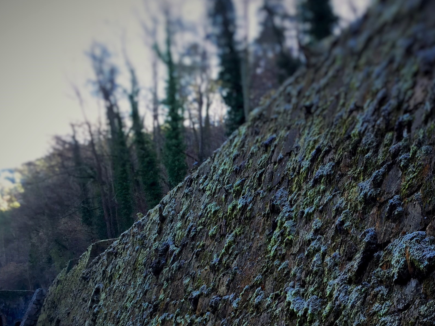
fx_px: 741
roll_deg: -1.2
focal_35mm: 59
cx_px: 365
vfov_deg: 24.0
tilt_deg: +1.8
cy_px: 303
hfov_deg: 31.6
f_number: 2.2
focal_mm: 4.15
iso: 50
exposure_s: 1/100
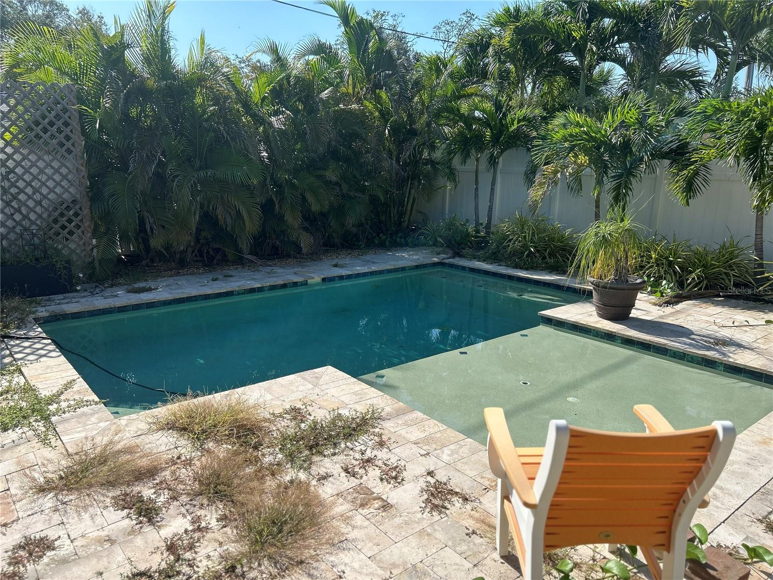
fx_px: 581
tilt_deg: -11.9
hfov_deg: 67.3
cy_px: 290
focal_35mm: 26
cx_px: 386
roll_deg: +0.1
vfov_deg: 53.1
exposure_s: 1/3704
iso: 50
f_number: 1.5
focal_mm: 5.7
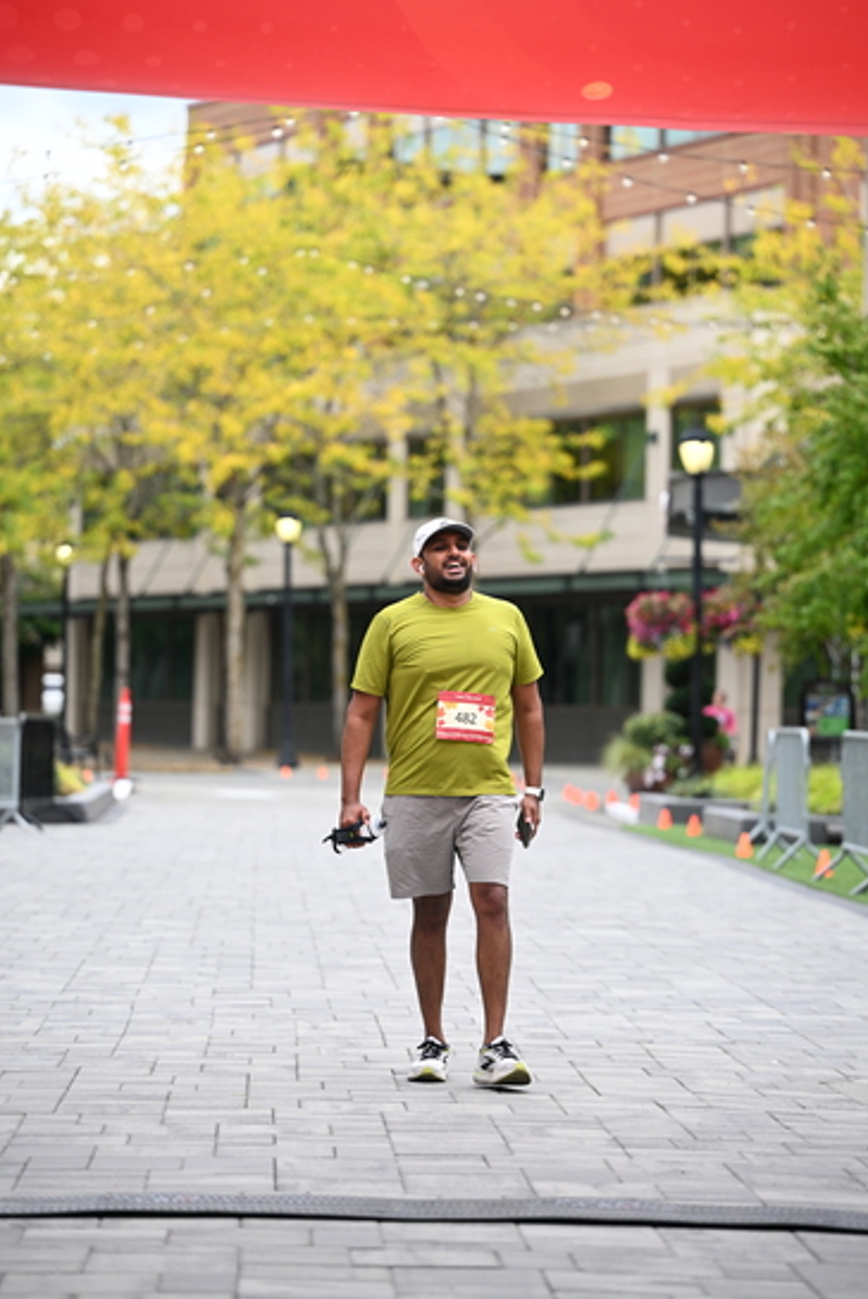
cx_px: 433
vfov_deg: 16.9
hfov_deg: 11.3
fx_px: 4370
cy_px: 646
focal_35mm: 121
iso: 400
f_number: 2.8
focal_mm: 120
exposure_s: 1/1250
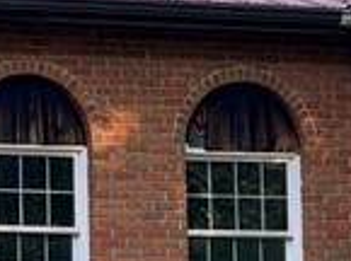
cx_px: -107
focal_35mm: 340
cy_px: 288
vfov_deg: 4.3
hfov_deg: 5.8
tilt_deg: +3.3
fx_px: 3439
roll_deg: +1.1
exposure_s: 1/319
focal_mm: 6.76
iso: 80
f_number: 1.78
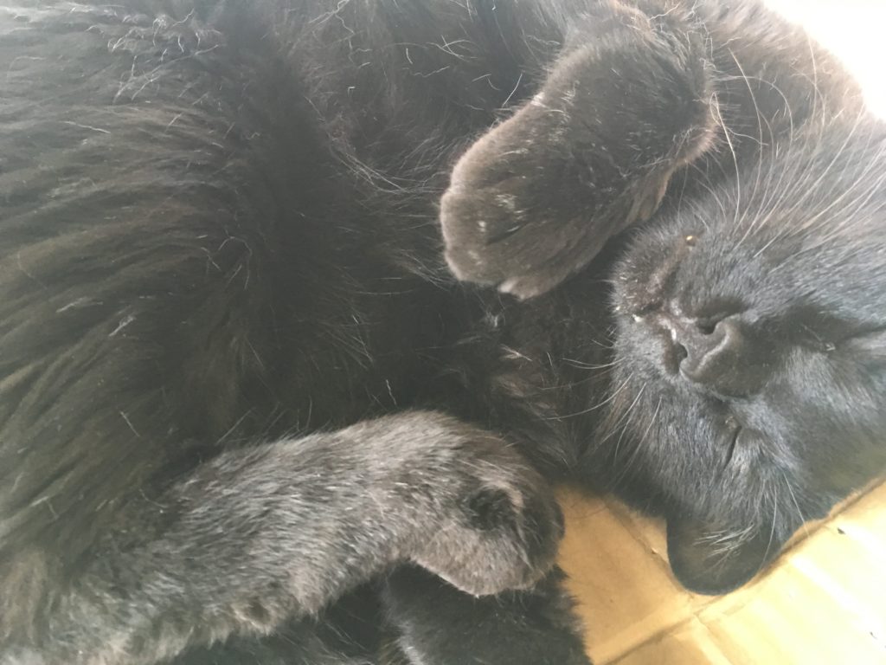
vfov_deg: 48.2
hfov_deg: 61.7
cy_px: 332
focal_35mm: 29
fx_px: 742
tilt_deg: -37.7
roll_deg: +2.6
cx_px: 443
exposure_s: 1/30
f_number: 2.2
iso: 200
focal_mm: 4.15
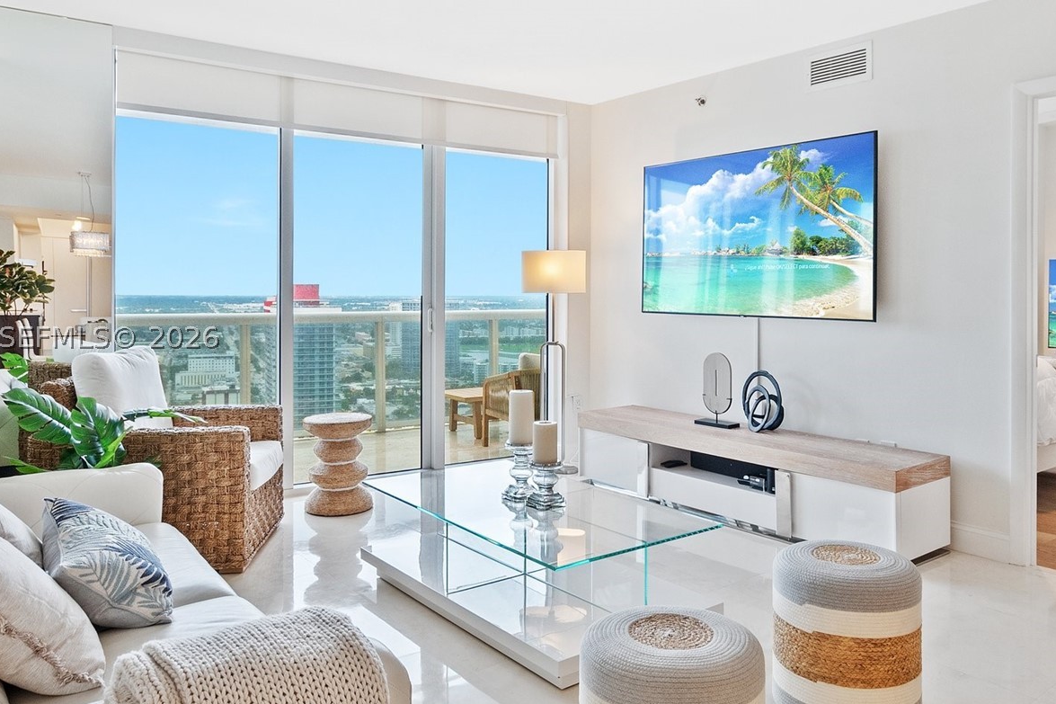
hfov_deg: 69.3
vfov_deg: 49.5
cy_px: 336
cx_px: 572
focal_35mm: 26
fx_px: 763
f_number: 8
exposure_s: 1/25
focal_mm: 12
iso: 200
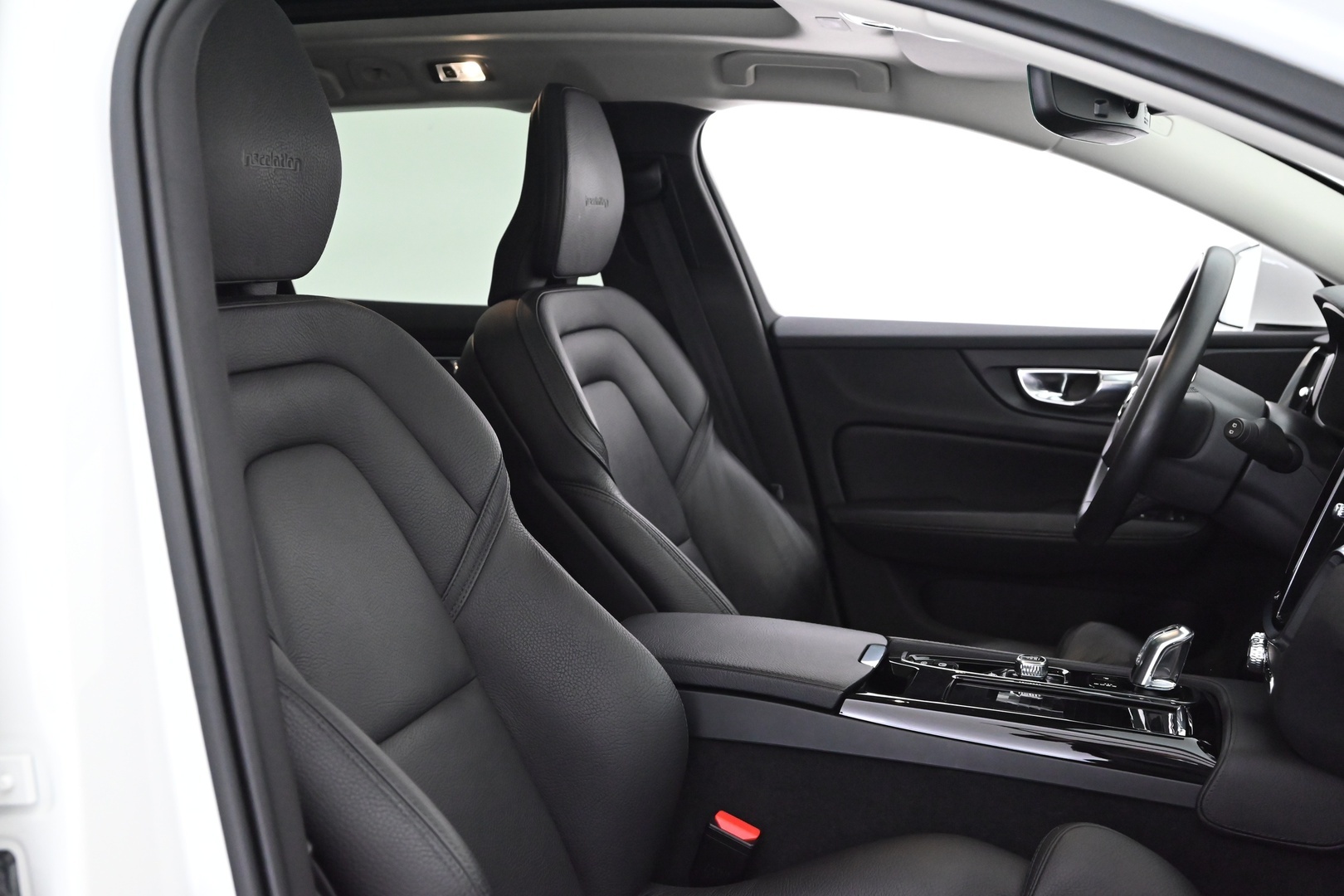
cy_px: 448
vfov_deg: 32.6
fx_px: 1531
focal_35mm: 41
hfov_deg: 47.4
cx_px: 672
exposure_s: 1/60
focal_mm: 41
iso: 7200
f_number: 5.6
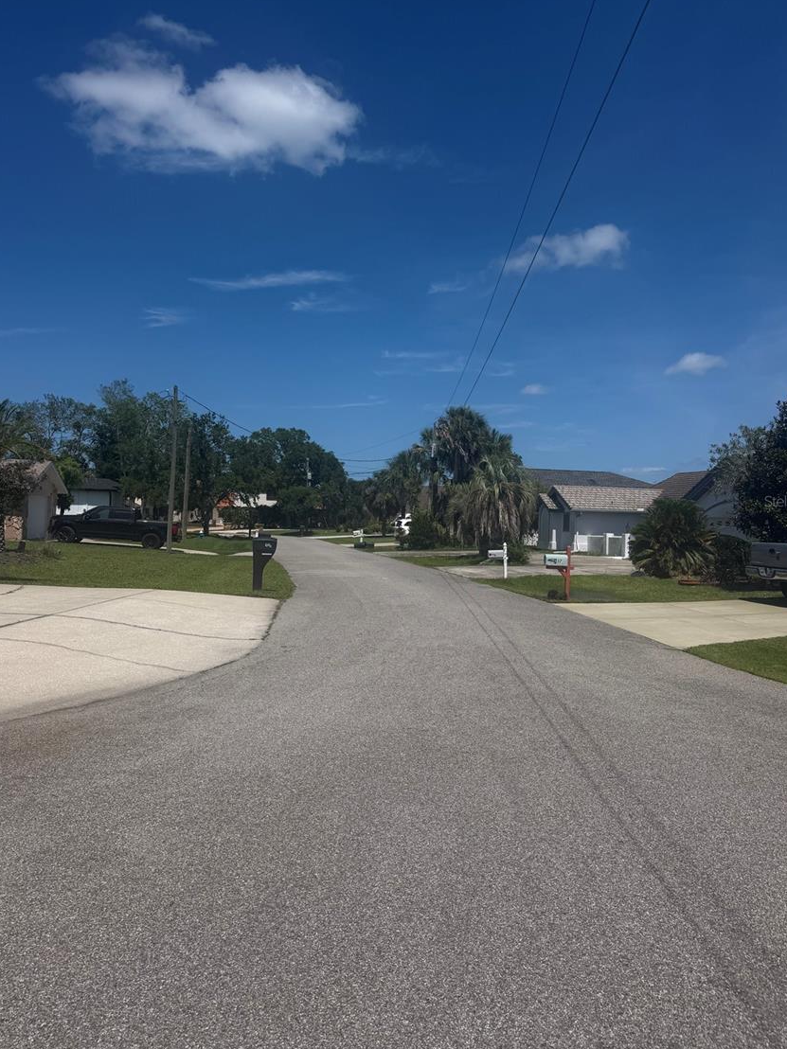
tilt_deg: +1.0
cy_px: 501
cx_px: 405
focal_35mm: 26
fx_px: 788
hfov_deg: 53.1
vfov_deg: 67.3
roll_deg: -2.5
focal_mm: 6.76
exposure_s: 1/9091
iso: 80
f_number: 1.78
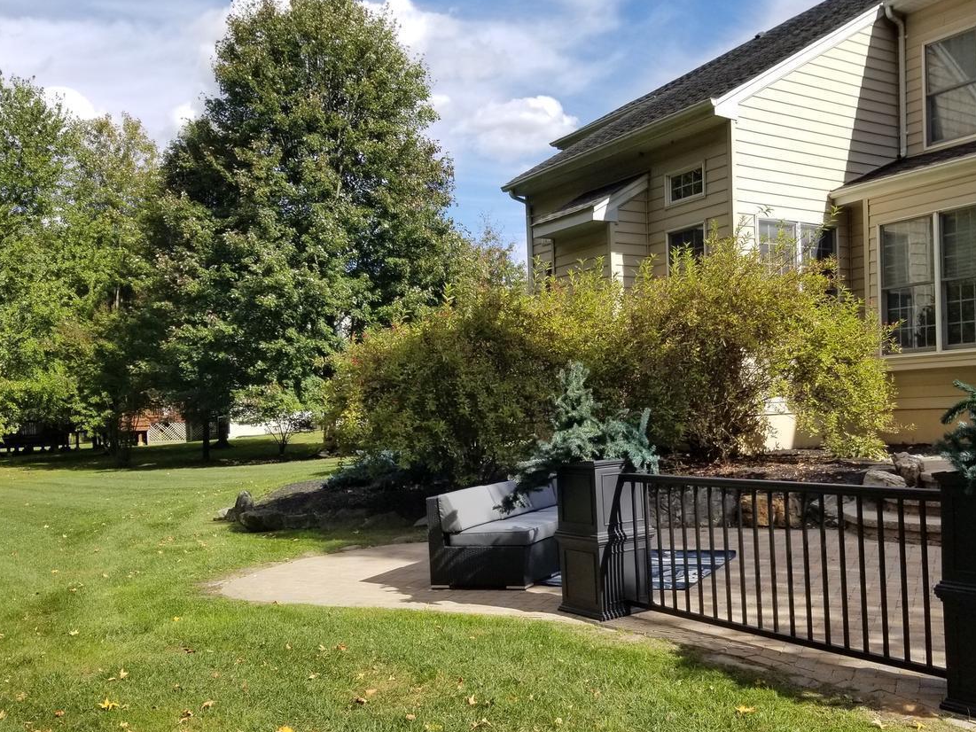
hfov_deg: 53.6
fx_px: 959
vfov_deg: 41.6
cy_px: 433
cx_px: 576
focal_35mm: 34
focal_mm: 4.3
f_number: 1.7
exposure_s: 1/2136
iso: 50
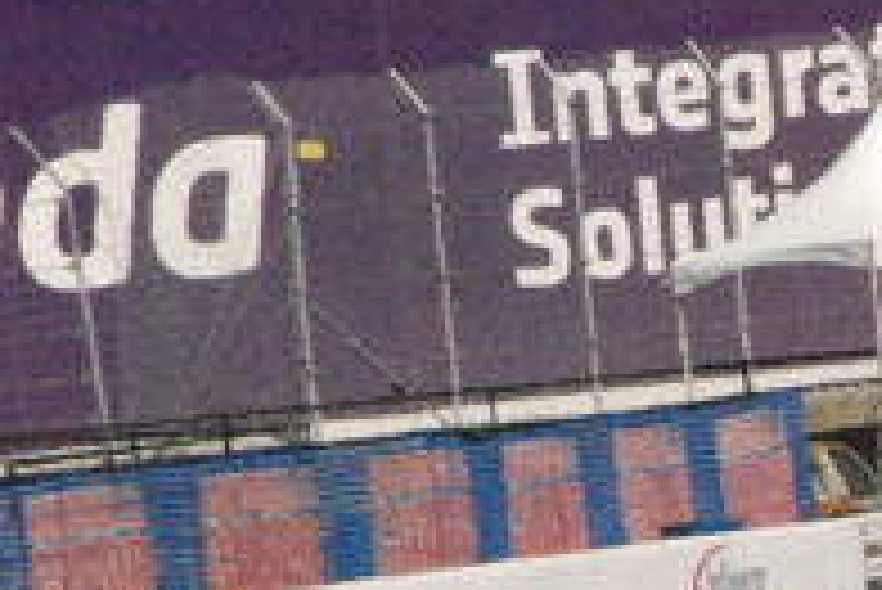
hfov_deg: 2.1
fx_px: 23978
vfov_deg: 1.4
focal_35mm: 978
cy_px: 540
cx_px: 1397
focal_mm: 200
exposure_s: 1/1000
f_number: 29
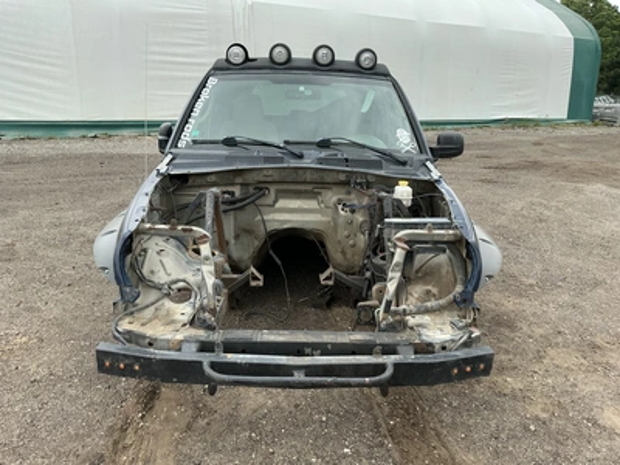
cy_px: 232
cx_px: 310
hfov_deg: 63.4
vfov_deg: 49.7
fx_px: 502
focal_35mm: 28
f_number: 1.8
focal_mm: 3
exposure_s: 1/504
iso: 25
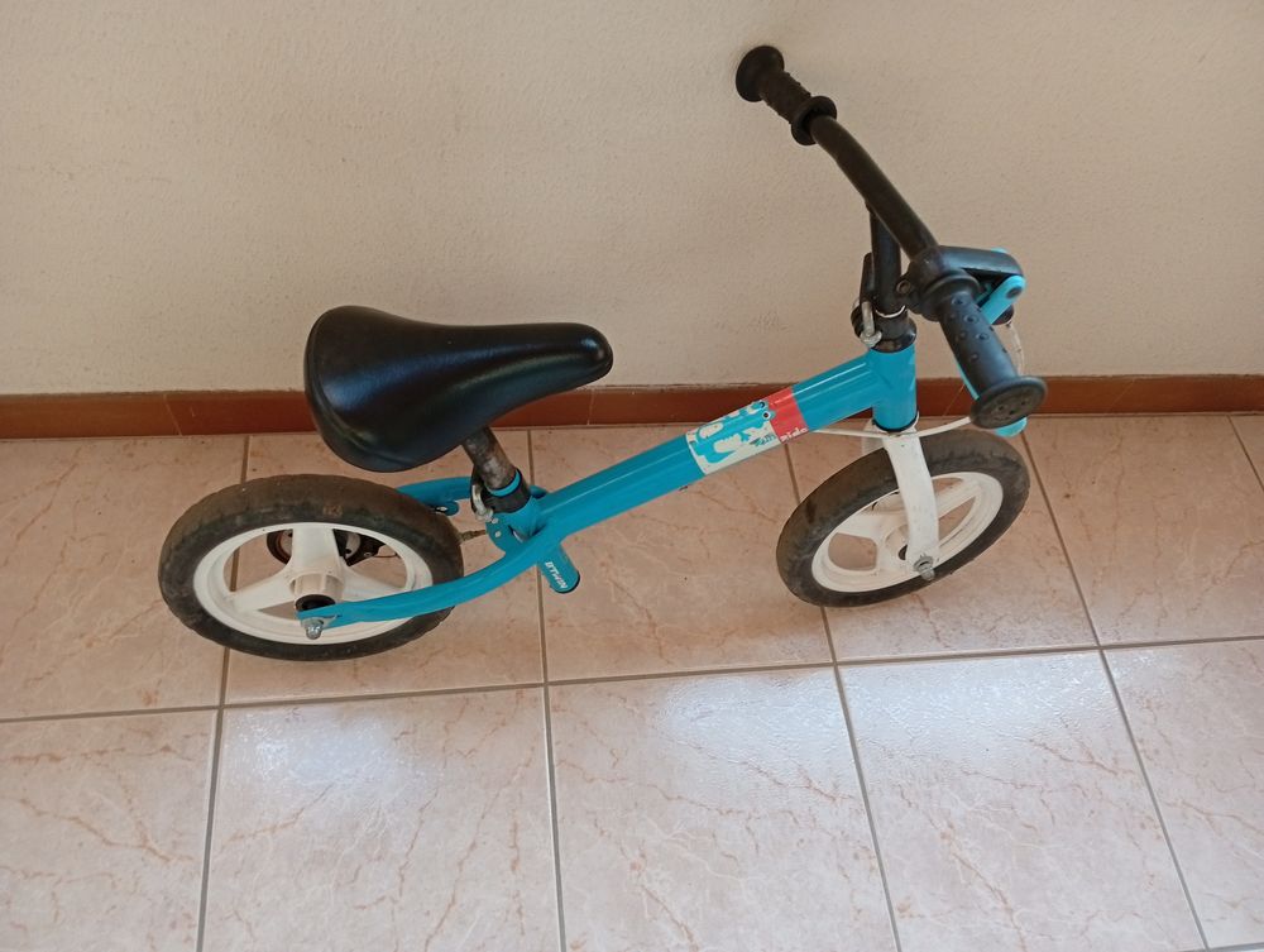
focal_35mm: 27
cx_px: 632
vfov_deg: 51.5
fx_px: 987
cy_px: 476
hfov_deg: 65.2
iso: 314
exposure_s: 1/33.3
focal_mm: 3.98
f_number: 1.8
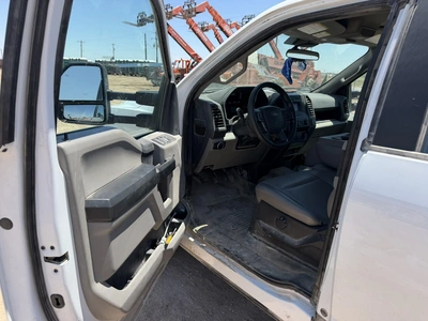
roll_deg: -2.8
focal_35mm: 24
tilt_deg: -14.4
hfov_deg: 71.6
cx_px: 214
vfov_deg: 56.8
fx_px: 297
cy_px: 160
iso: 80
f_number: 1.78
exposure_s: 1/2110
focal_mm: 6.76
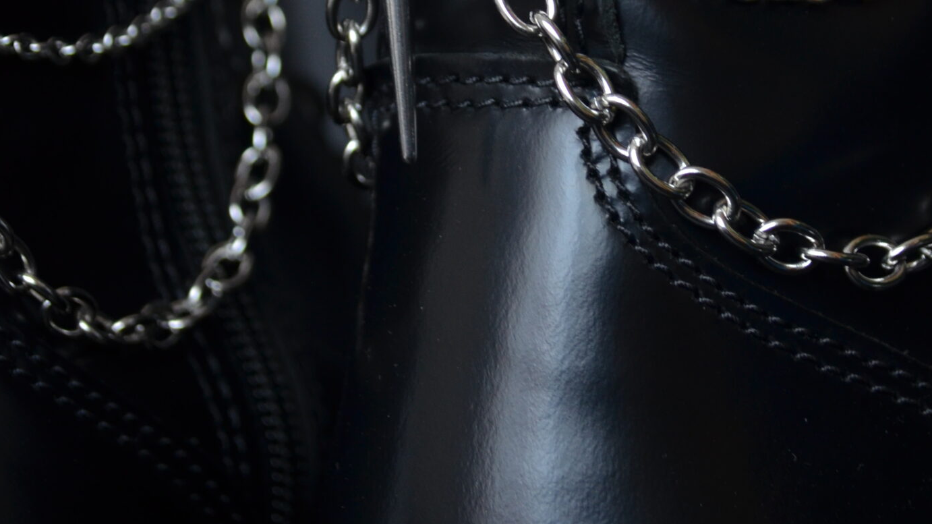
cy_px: -135
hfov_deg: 17.6
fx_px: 3015
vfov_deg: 9.8
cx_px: 527
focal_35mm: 122
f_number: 5.6
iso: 400
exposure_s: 1/30
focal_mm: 42
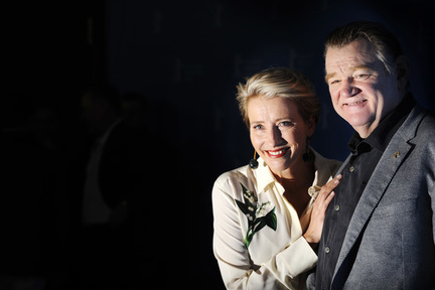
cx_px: 225
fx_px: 1462
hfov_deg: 16.9
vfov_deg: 11.3
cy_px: 146
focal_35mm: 121
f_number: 6.3
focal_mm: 116
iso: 200
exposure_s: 1/320
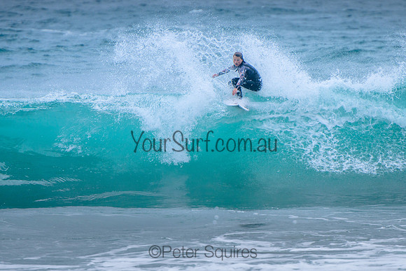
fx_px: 6206
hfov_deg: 3.7
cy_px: 130
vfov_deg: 2.5
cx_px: 250
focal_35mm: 550
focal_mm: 400
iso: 360
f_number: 5.6
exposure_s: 1/2000
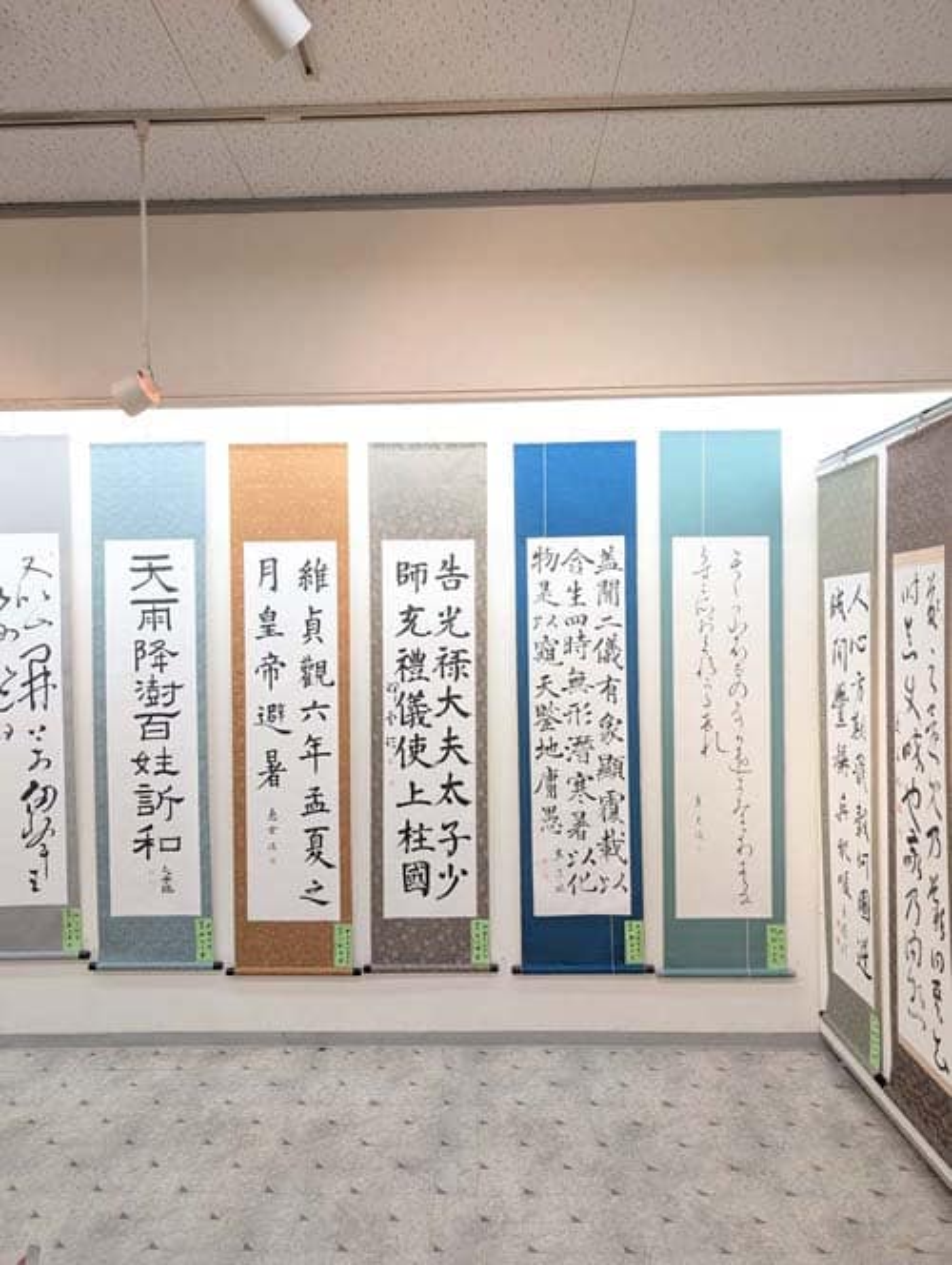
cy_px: 632
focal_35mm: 24
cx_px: 476
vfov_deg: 71.5
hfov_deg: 56.9
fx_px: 878
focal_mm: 6.9
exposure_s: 1/90
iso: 93
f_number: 1.68
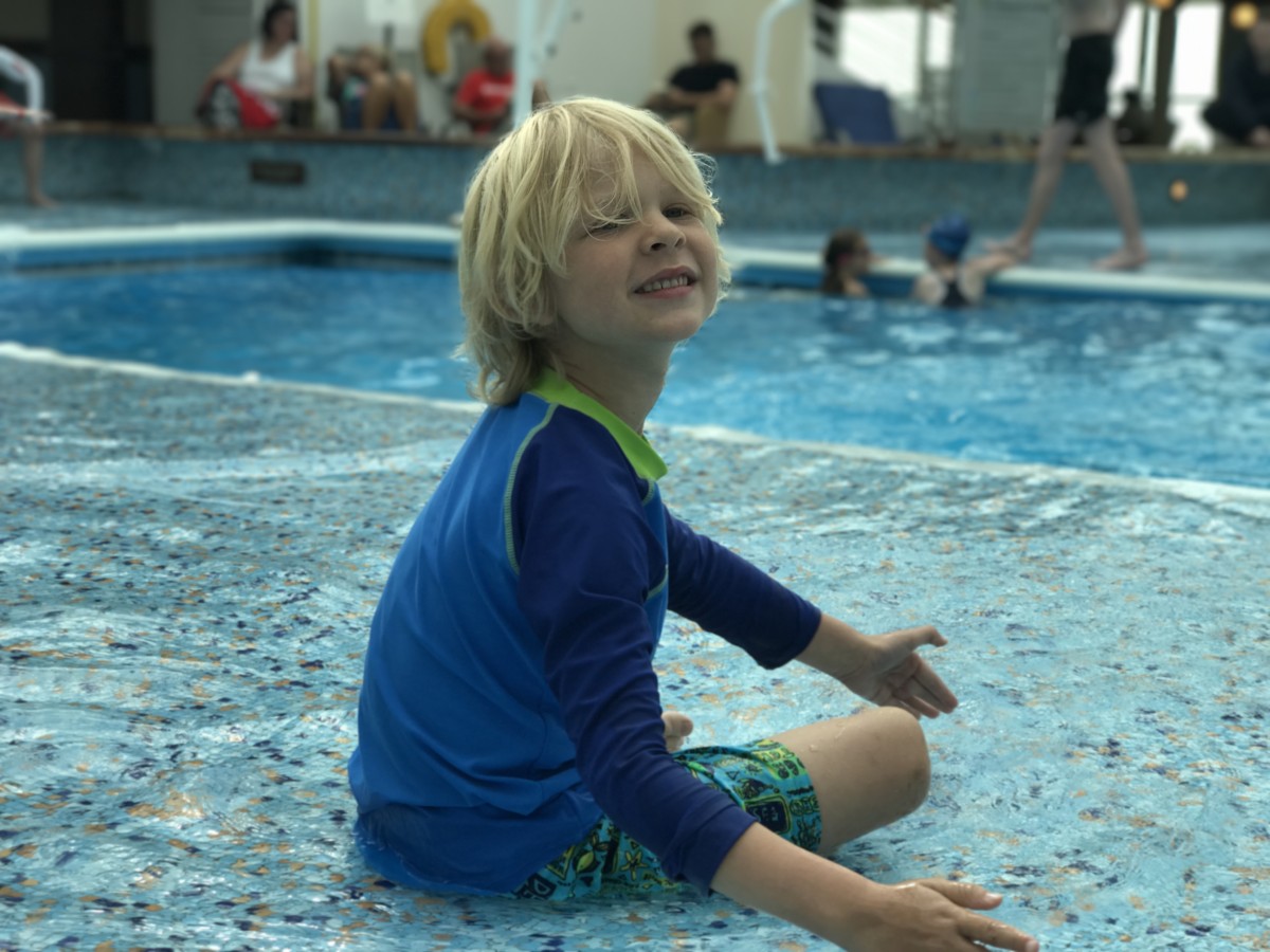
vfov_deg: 25.7
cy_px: 476
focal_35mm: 57
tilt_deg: -12.2
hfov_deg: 33.8
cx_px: 635
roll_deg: +0.7
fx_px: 2091
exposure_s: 1/229
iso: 20
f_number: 2.8
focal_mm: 6.6
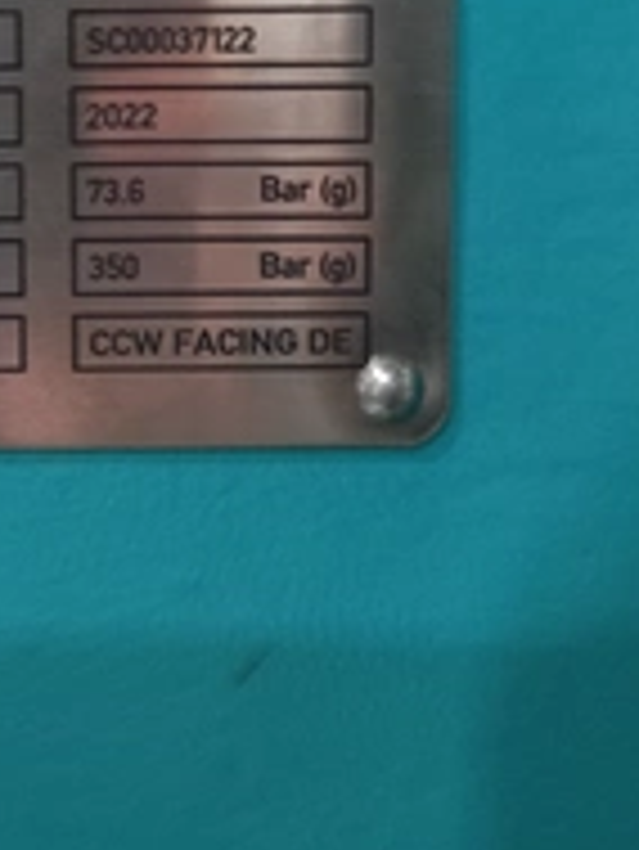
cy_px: -27
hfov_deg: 25.1
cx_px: 99
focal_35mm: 57
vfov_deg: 31.0
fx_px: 1401
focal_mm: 4
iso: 640
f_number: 1.8
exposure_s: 1/20
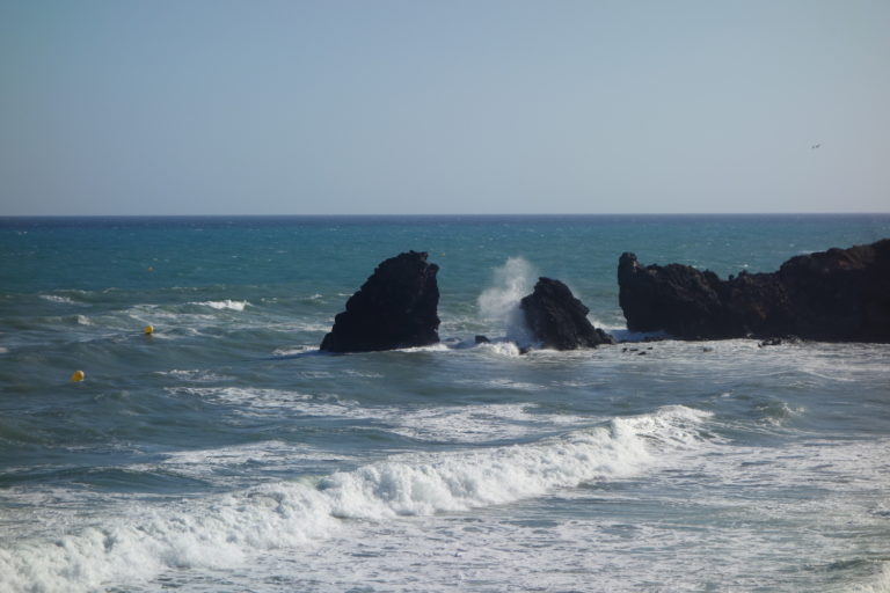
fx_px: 2472
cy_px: 296
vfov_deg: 13.7
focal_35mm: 100
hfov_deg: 20.4
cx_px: 445
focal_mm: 37.1
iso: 125
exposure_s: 1/800
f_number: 7.1
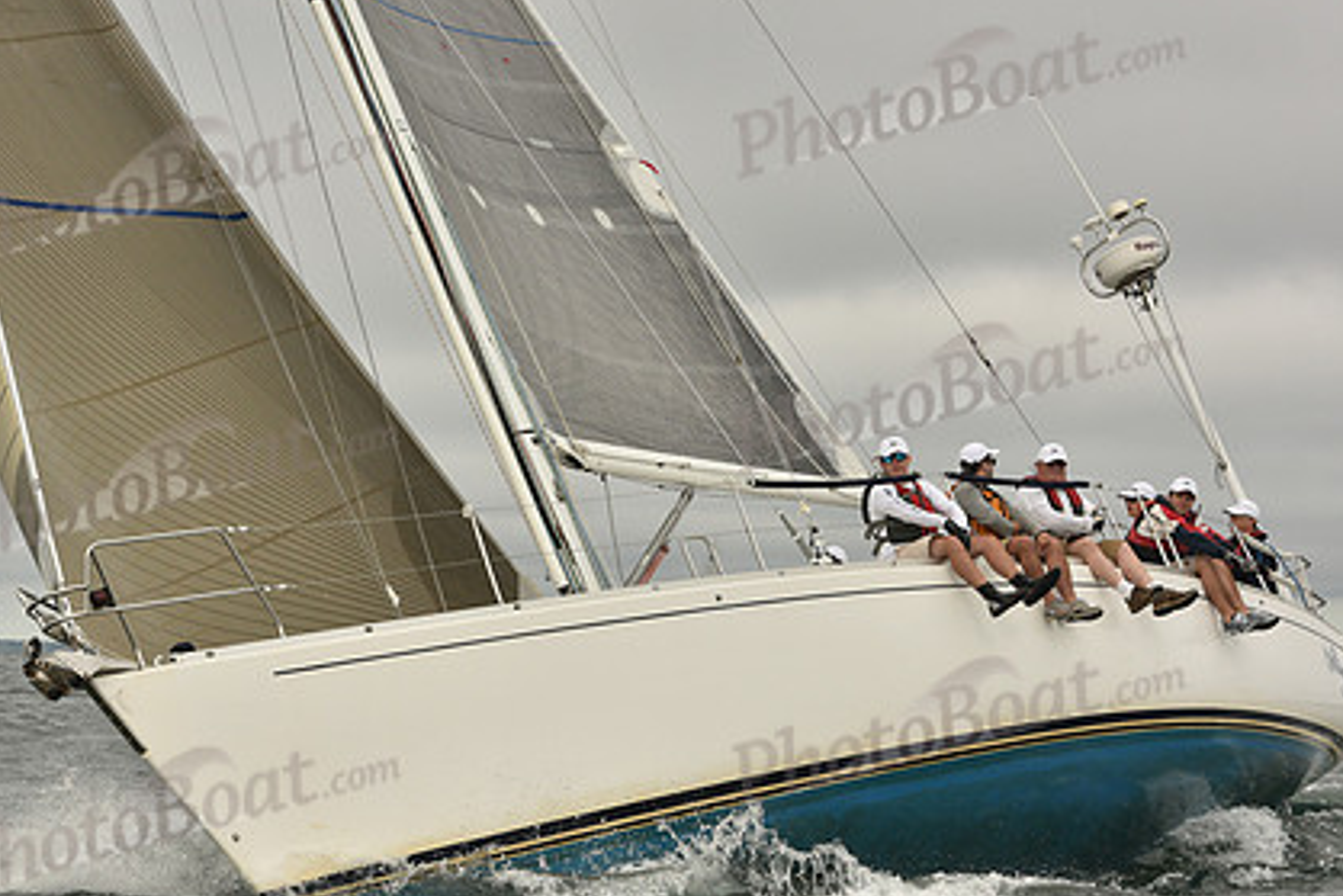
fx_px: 4665
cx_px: 569
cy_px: 602
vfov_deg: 11.0
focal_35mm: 125
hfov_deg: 16.4
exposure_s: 1/800
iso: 320
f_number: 9
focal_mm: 90
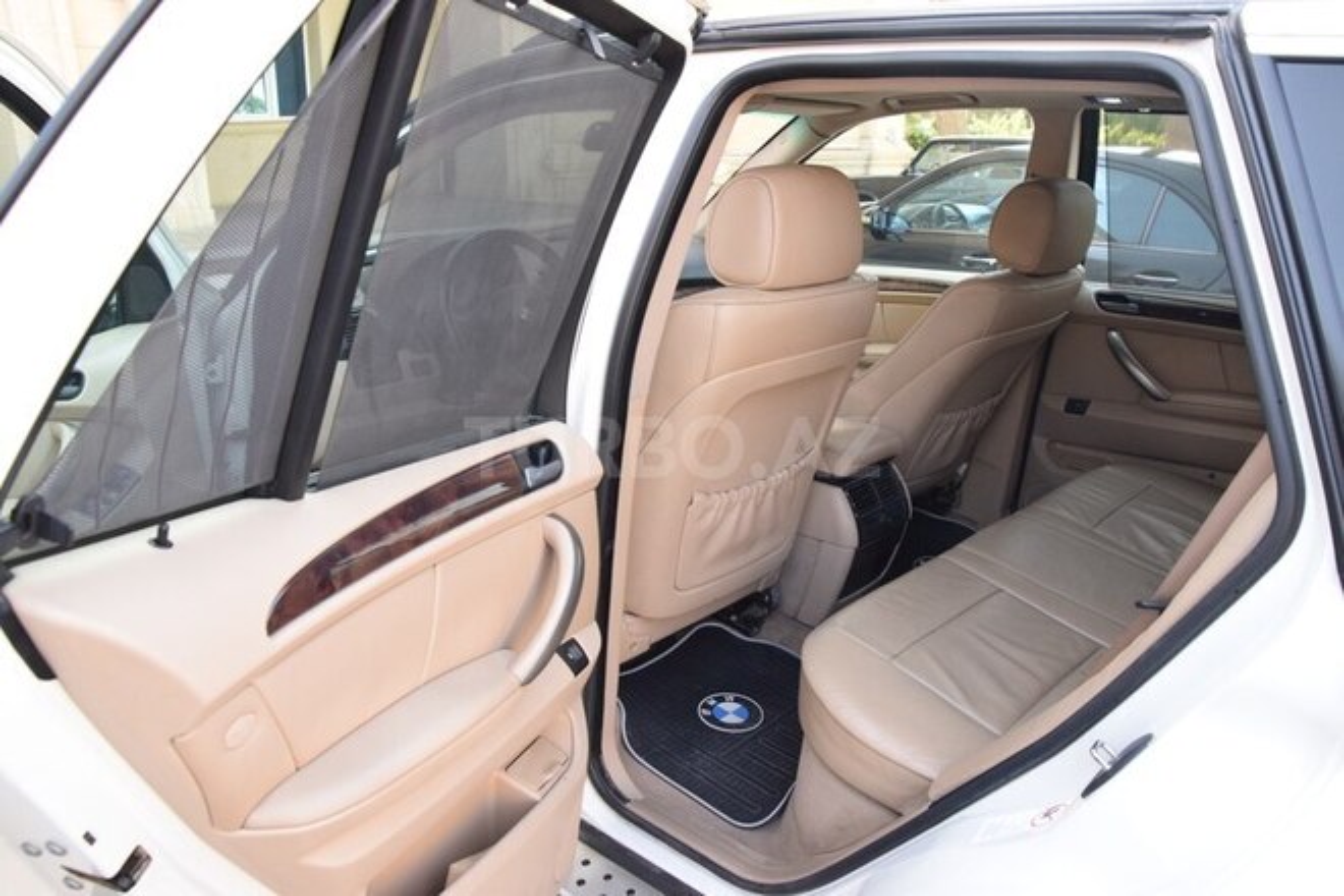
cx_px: 672
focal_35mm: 27
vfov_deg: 47.9
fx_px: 1008
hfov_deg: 67.4
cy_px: 448
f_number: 7.1
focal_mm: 18
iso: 1250
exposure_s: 1/200
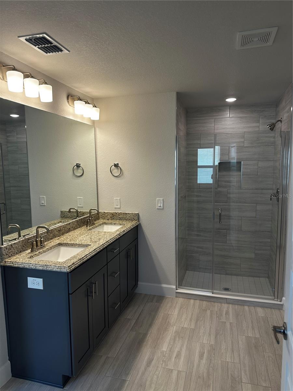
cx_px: 146
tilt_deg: -6.1
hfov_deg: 56.8
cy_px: 196
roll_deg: +0.3
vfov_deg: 71.6
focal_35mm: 24
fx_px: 271
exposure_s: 1/120
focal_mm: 6.86
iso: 64
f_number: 1.78
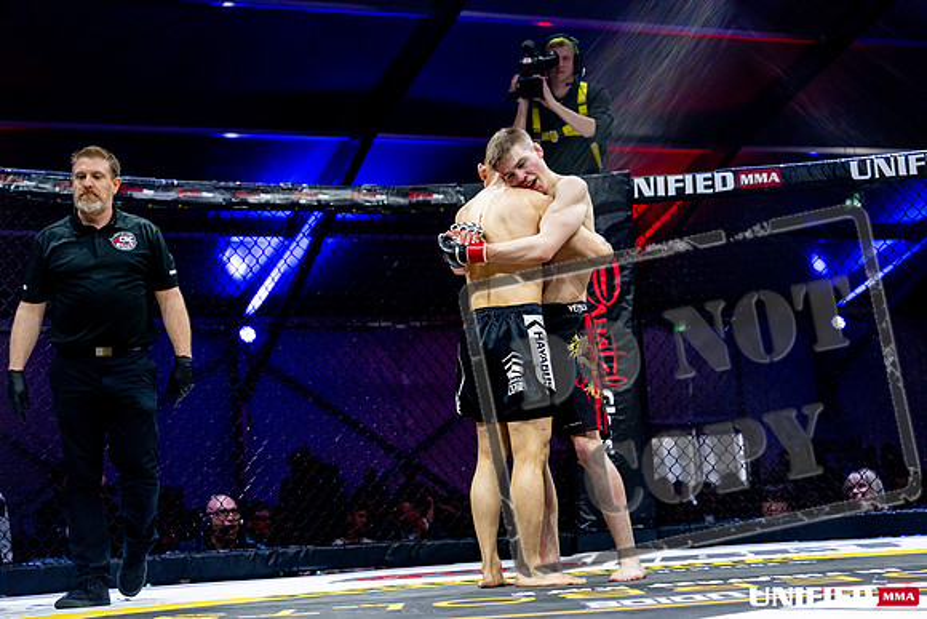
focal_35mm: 70
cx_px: 464
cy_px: 310
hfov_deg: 28.8
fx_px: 1803
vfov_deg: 19.5
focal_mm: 70
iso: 3200
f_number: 2.8
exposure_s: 1/1250
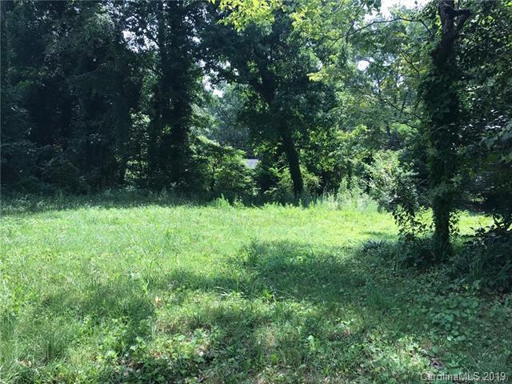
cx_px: 256
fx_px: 414
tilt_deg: -3.5
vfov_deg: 49.7
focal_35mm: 28
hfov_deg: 63.4
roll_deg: -2.1
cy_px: 192
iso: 20
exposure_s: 1/560
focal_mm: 3.99
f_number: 1.8
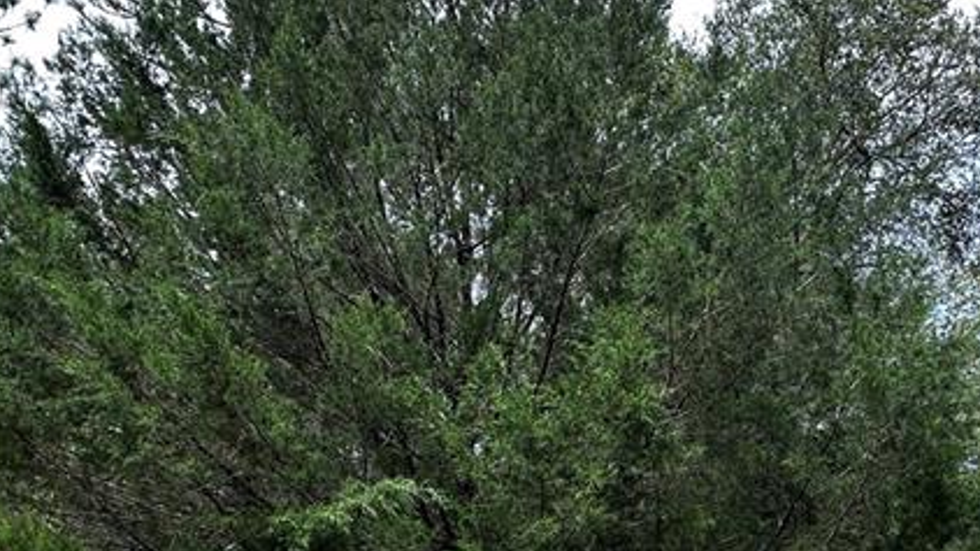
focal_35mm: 37
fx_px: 961
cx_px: 569
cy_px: 479
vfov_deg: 30.7
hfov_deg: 53.8
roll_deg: -0.9
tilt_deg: +12.8
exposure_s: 1/187
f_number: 2.2
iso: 40
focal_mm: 2.22
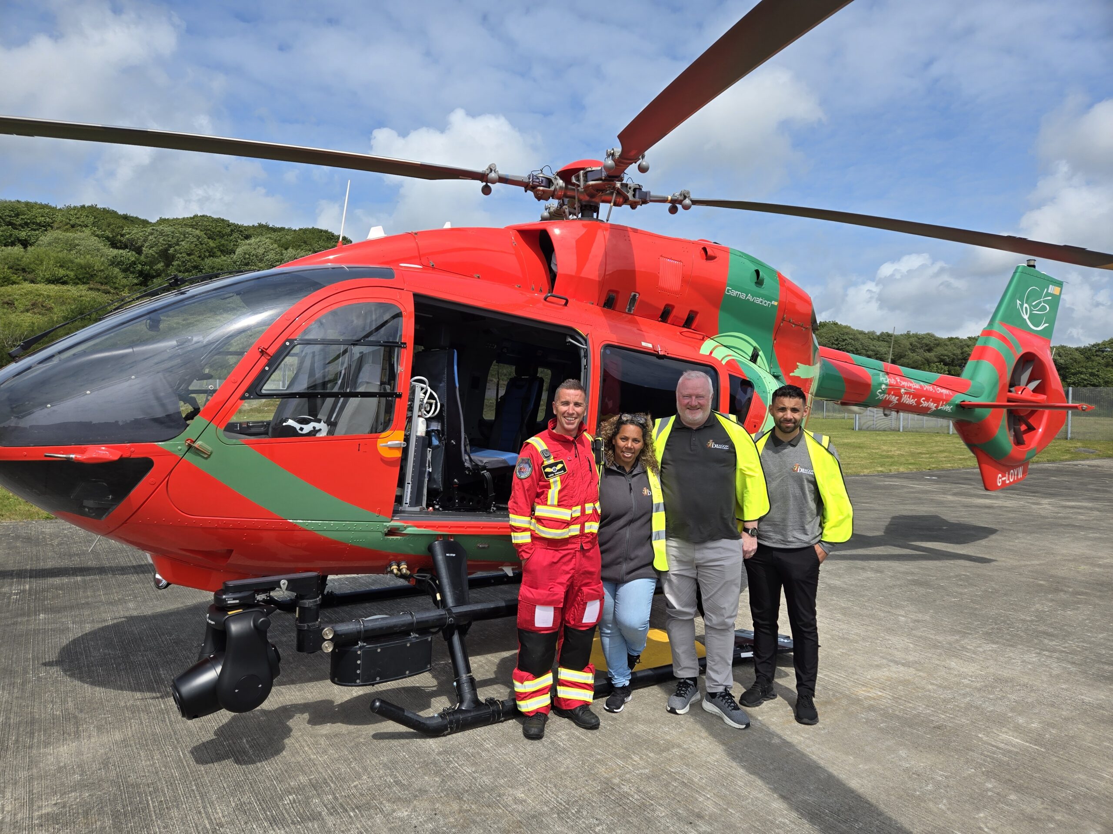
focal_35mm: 23
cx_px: 556
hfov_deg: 73.9
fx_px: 740
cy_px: 417
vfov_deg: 58.9
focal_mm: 5.4
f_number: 1.8
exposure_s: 1/2921
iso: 32
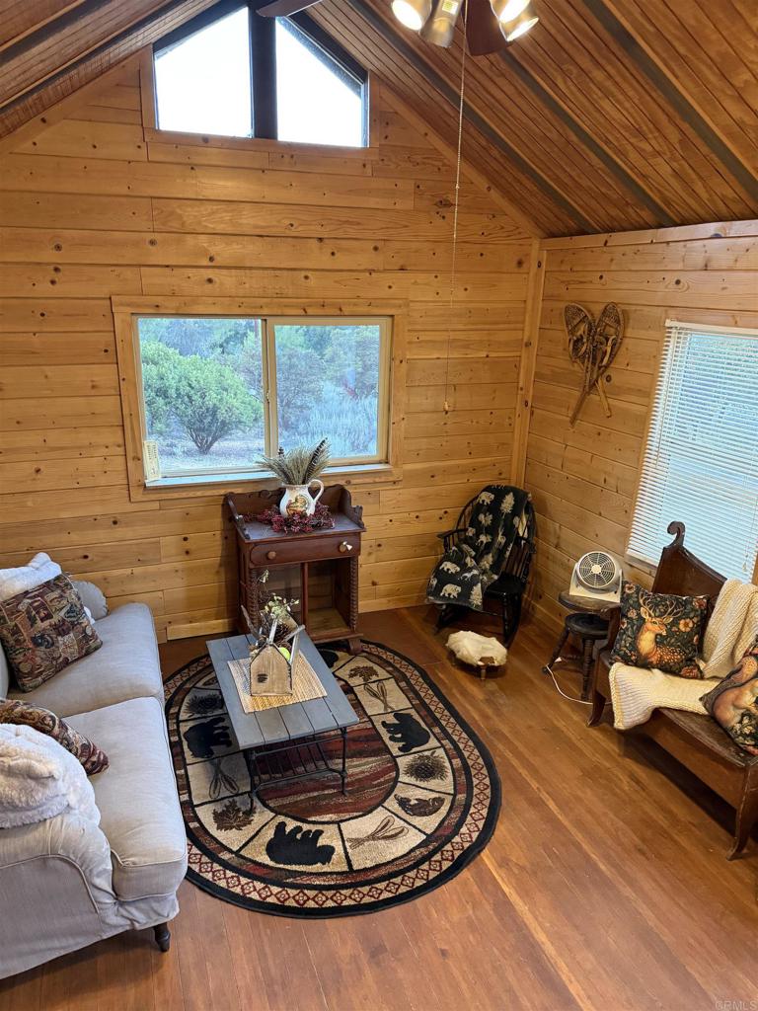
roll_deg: -1.6
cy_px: 506
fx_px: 701
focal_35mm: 24
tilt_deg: -17.4
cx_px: 379
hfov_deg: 56.8
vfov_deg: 71.6
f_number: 1.78
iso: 640
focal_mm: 6.76
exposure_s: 1/60
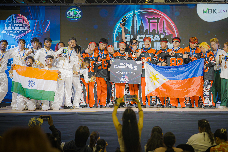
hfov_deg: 18.2
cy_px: 56
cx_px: 141
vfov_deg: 12.2
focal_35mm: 112
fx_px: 710
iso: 160
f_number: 2.8
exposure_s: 1/125
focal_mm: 84
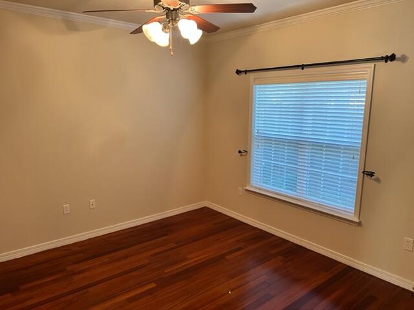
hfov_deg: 67.3
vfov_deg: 53.1
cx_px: 207
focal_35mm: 26
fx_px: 311
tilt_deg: -11.3
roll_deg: -0.5
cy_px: 155
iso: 160
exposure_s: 1/60
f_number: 1.5
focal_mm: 5.7
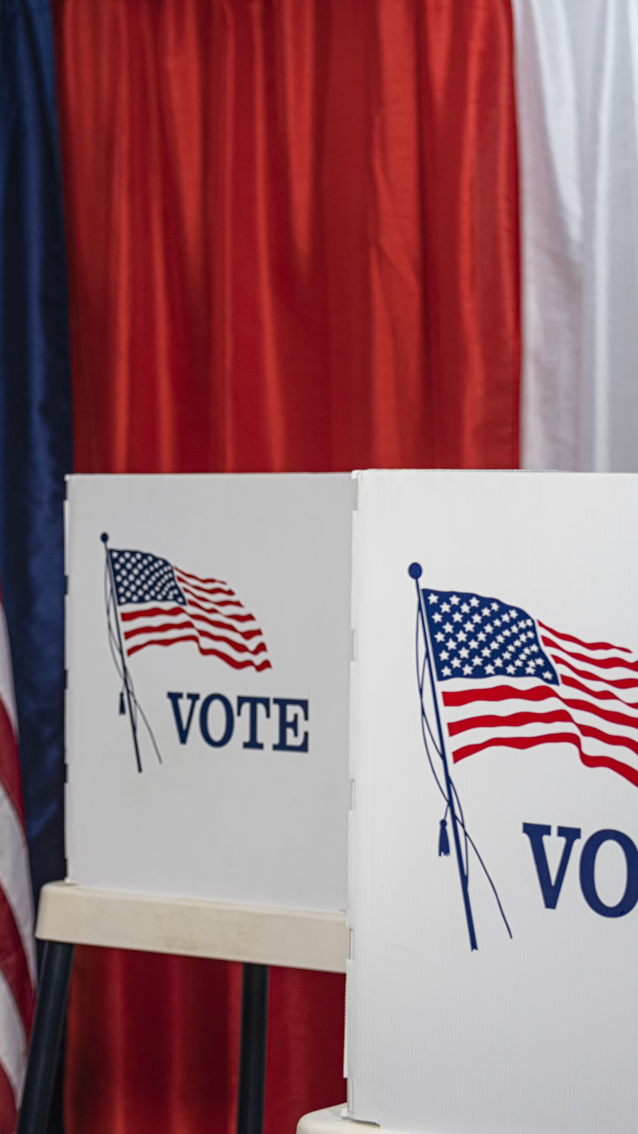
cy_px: 566
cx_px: -53
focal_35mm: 111
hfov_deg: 10.8
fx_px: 3338
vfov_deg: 19.3
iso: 320
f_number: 4
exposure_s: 1/60
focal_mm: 70
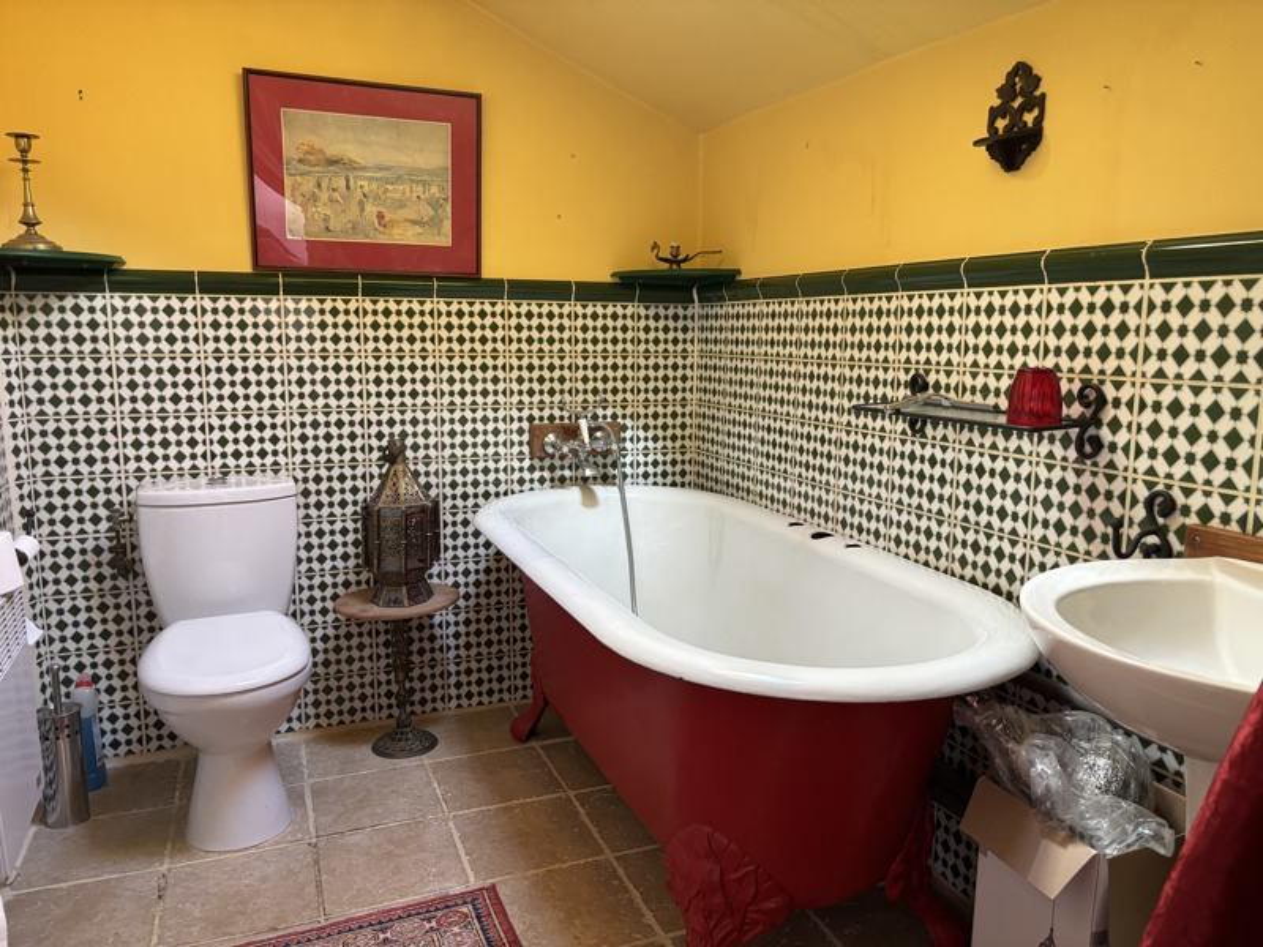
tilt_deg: -9.6
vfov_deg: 53.1
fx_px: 949
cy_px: 474
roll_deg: -0.4
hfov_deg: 67.3
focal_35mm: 26
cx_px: 632
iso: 200
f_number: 1.6
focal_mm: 5.96
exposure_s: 1/60
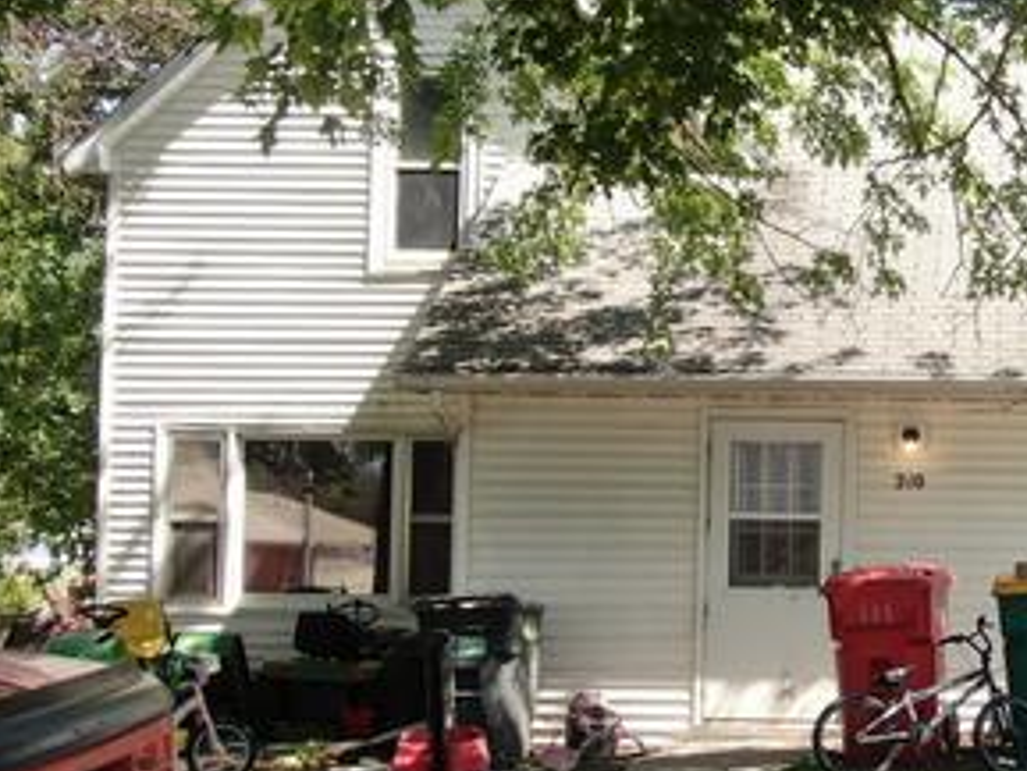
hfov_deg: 22.7
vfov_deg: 17.8
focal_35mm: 83
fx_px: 2463
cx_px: 1004
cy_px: 327
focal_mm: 6.21
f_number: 3.3
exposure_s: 1/200
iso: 100
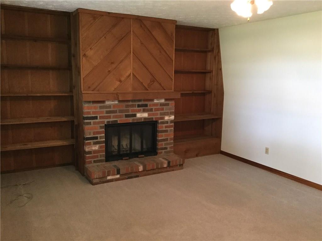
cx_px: 161
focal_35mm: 31
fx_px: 288
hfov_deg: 58.4
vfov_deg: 45.4
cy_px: 120
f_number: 2.4
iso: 200
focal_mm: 3.3
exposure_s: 1/17
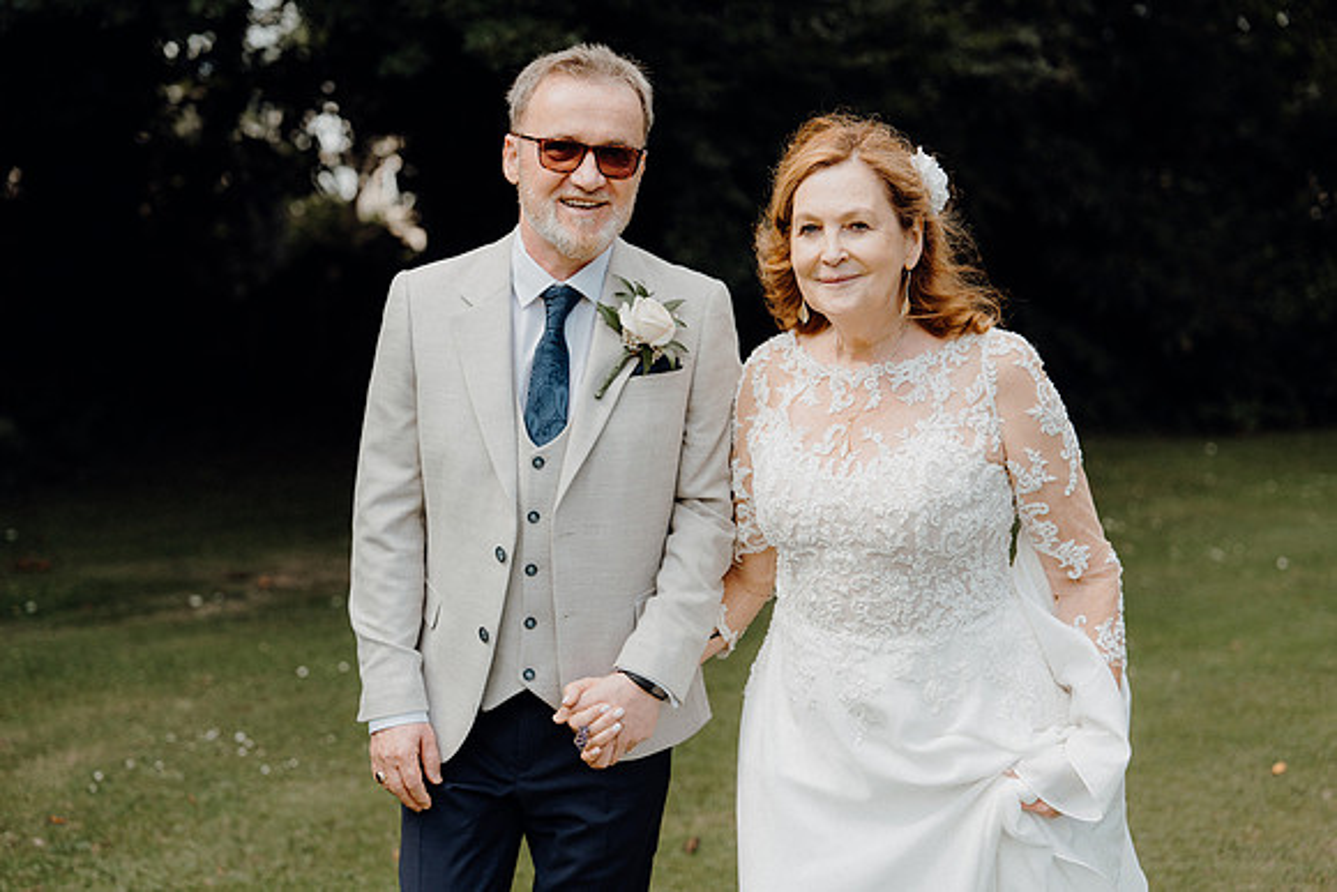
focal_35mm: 70
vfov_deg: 19.5
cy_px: 446
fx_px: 2600
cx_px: 668
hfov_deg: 28.8
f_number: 3.2
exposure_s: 1/500
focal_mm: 70
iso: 125
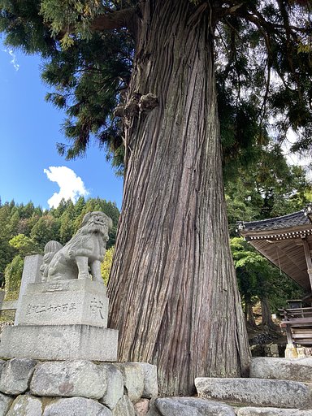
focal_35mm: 28
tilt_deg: +26.9
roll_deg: +0.1
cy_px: 208
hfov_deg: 49.7
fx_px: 336
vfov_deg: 63.4
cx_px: 156
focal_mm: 3.99
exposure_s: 1/180
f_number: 1.8
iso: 20
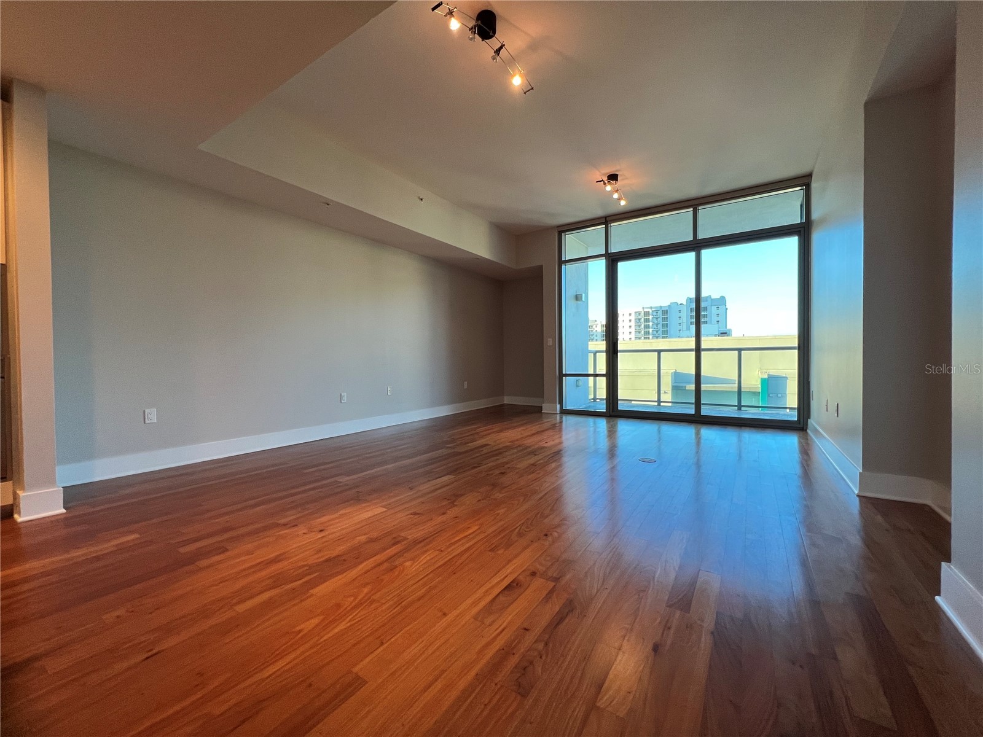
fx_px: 369
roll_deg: +0.7
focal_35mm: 13
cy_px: 368
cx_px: 492
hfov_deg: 106.2
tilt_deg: -2.0
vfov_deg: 89.9
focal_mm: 1.57
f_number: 1.8
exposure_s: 1/120
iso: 160
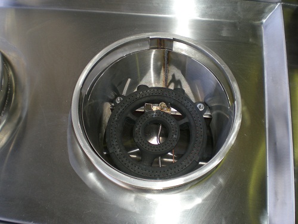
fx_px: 327
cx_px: 149
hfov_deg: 49.0
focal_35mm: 38
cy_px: 112
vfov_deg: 37.7
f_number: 3.1
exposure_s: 1/30
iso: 50
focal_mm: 6.3
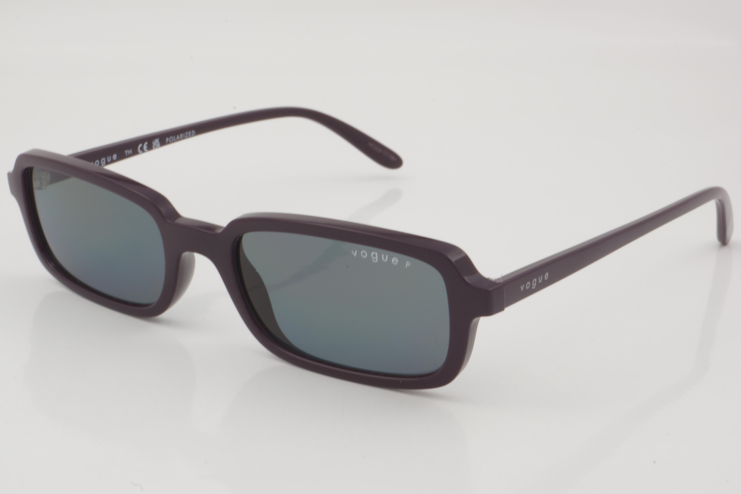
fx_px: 1544
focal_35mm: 75
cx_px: 370
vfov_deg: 18.2
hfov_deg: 27.0
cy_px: 247
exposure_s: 1/3
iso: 100
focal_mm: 50
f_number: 32
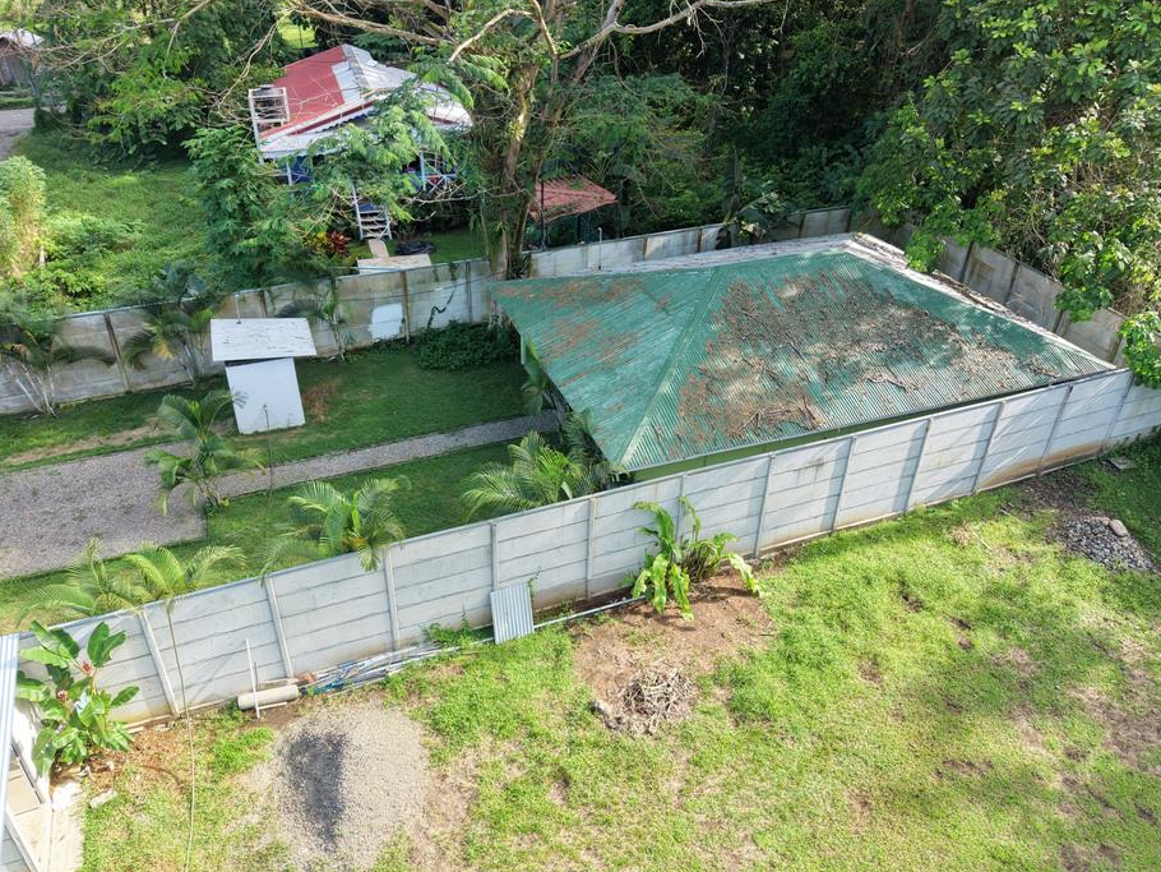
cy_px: 415
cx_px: 542
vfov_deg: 51.4
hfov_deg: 65.2
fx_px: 906
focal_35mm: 27
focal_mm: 8.67
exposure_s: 1/500
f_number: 1.8
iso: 230
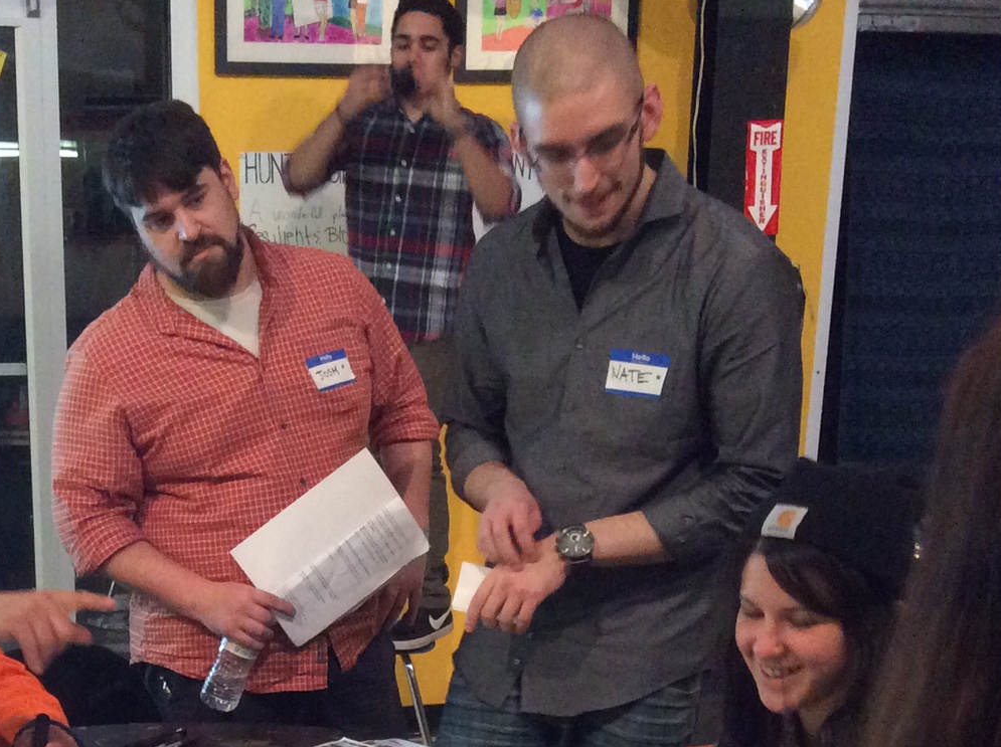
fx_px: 1906
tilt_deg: -16.5
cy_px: 746
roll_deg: -0.6
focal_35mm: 66
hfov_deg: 29.1
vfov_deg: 21.4
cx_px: 271
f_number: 2.4
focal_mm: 3.3
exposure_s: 1/15
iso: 320
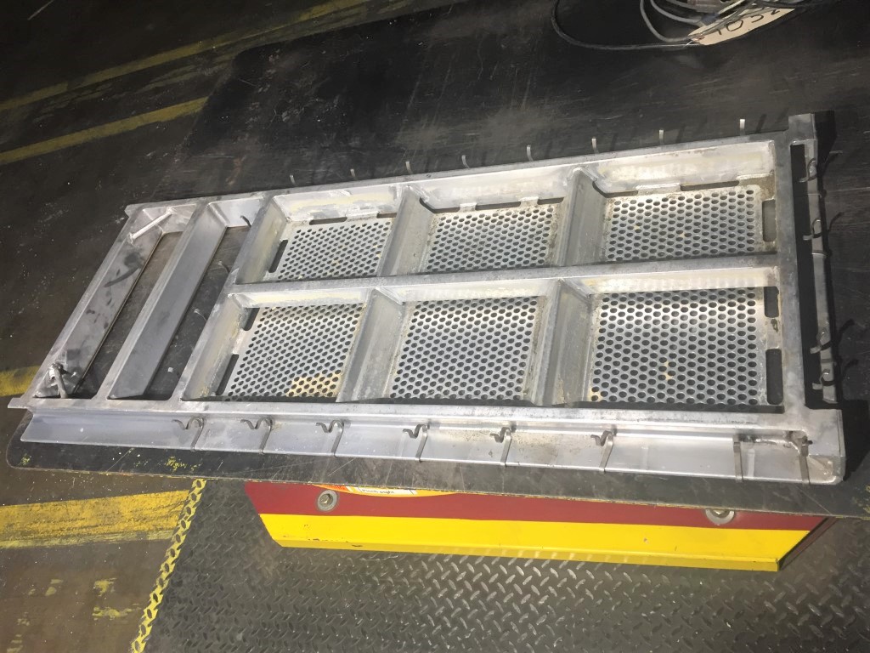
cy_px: 326
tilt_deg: -46.9
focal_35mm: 29
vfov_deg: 48.2
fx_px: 729
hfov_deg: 61.7
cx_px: 435
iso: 40
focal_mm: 4.15
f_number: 2.2
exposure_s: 1/30
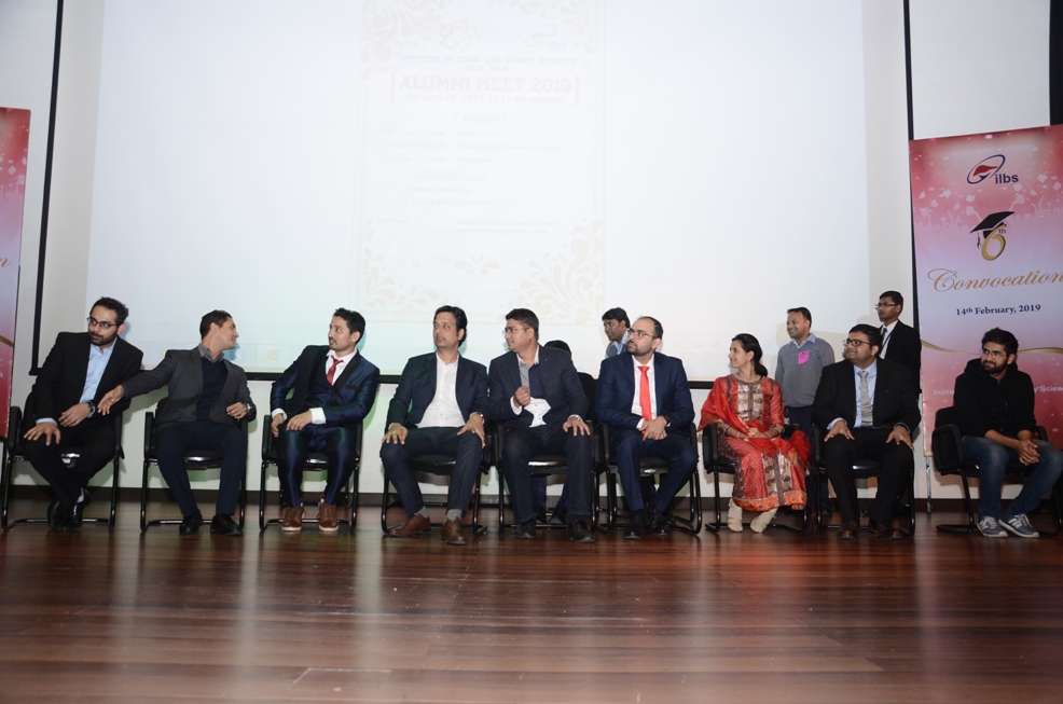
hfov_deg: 59.6
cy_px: 352
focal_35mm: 32
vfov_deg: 41.5
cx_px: 532
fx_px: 928
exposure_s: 1/125
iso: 800
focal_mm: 21
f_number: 4
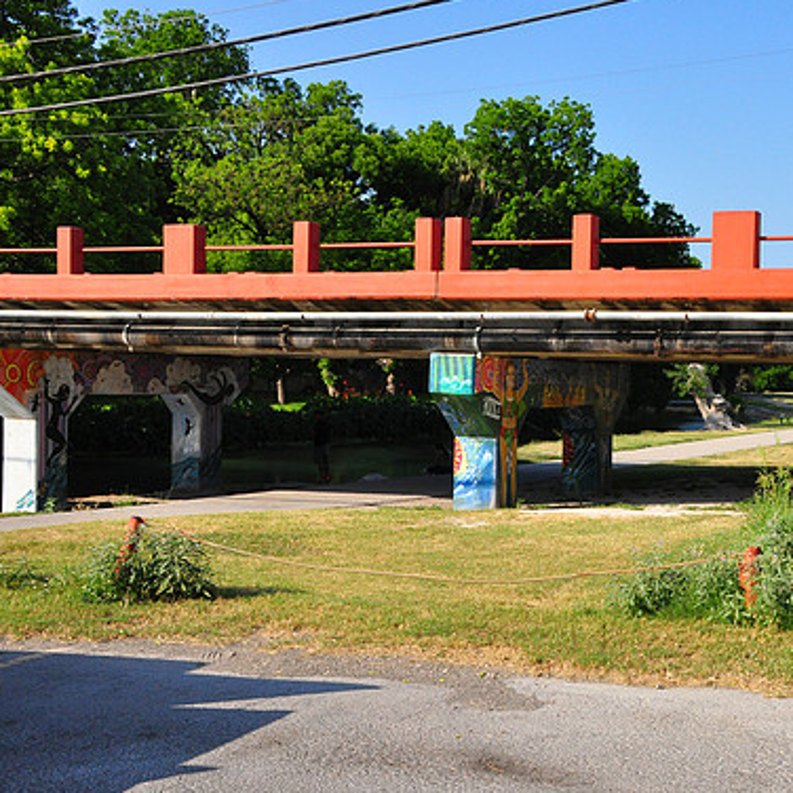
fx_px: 1322
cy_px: 393
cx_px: 588
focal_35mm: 51
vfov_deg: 33.4
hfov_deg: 32.8
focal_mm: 26
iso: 800
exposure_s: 1/640
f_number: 13
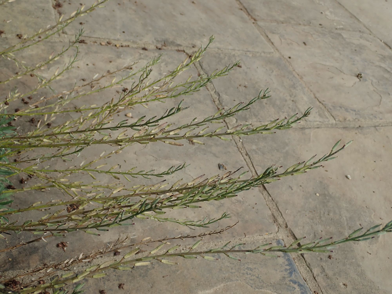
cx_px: 196
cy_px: 147
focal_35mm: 38
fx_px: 430
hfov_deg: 49.0
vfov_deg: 37.7
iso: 100
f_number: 3.5
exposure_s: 1/500
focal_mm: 6.86
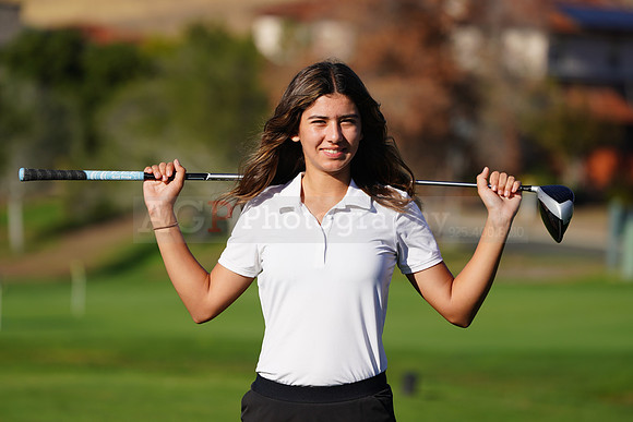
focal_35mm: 250
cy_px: 211
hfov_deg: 8.2
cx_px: 316
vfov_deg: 5.5
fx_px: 4397
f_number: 5.6
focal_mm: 250
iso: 100
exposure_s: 1/640
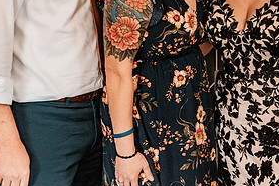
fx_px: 566
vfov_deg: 18.4
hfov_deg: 27.1
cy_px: 14
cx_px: 229
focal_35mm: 73
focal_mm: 35
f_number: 2.8
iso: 5000
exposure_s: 1/320
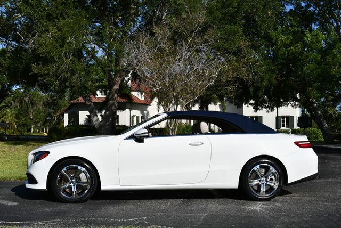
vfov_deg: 30.6
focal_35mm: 44
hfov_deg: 44.5
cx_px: 170
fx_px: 417
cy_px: 114
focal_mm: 22
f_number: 9
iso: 100
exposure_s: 1/400
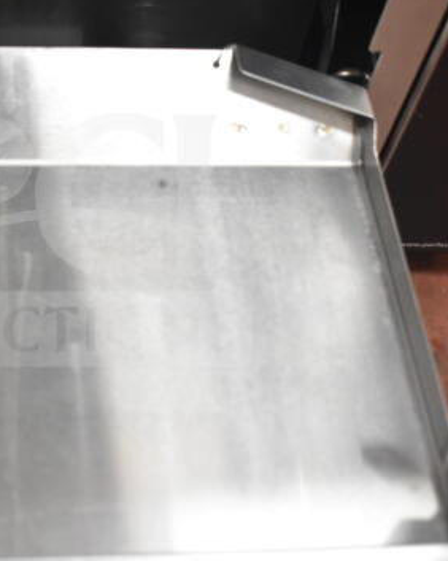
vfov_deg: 26.0
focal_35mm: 73
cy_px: 241
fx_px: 1211
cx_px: 73
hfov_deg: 20.7
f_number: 4.2
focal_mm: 30
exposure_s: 1/50
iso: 2500
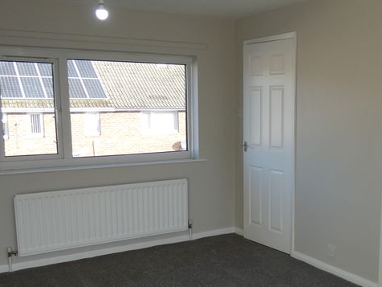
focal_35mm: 43
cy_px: 174
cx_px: 278
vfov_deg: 33.5
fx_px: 475
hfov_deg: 42.7
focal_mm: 3.6
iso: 80
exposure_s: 1/160
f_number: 2.8
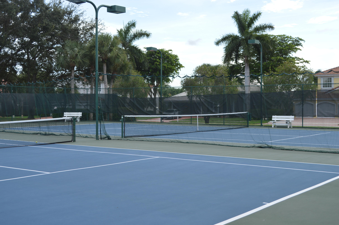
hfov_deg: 41.1
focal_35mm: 48
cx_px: 170
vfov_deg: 28.0
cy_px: 112
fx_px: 452
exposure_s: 1/160
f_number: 6.3
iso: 100
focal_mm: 32
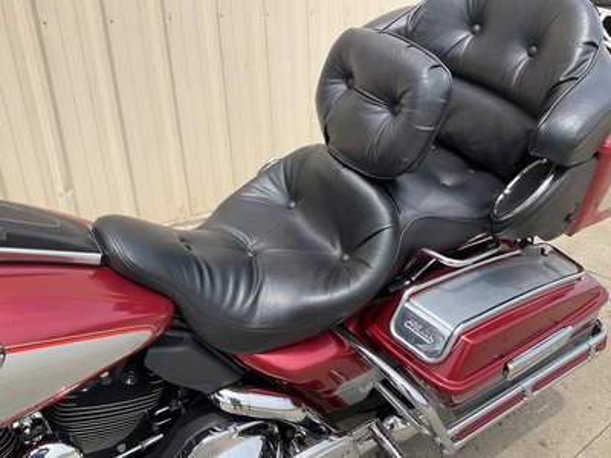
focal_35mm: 29
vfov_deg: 48.2
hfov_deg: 61.7
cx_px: 306
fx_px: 512
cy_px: 229
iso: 25
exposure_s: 1/978
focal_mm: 3
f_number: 1.8
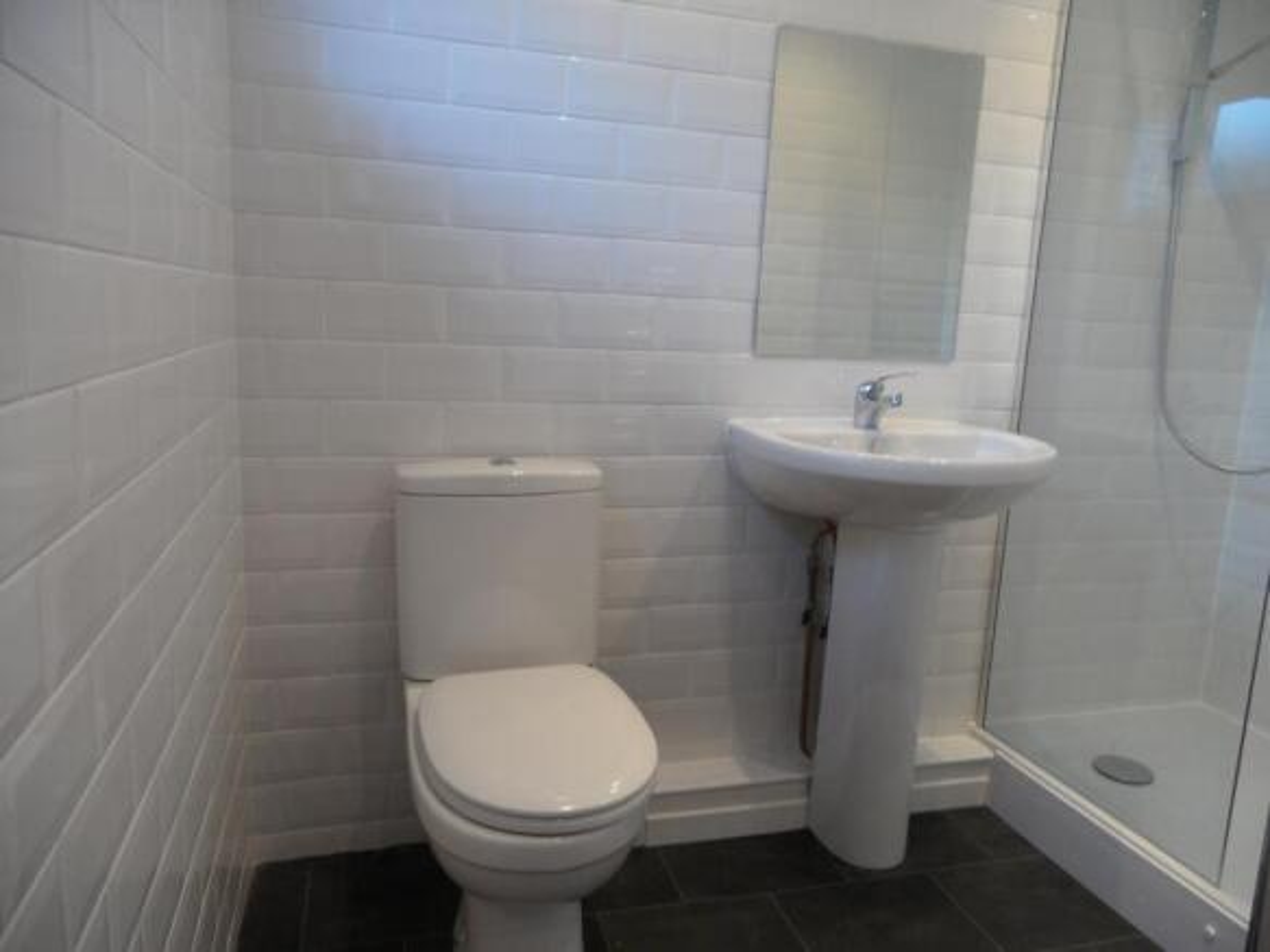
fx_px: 880
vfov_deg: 56.8
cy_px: 476
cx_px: 635
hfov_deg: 71.6
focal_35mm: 24
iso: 160
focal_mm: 4.1
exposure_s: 1/30
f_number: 2.9
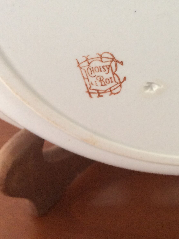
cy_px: 87
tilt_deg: -51.0
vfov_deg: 34.2
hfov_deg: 25.9
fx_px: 387
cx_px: 115
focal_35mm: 56
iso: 125
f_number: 2.4
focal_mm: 3.3
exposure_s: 1/25
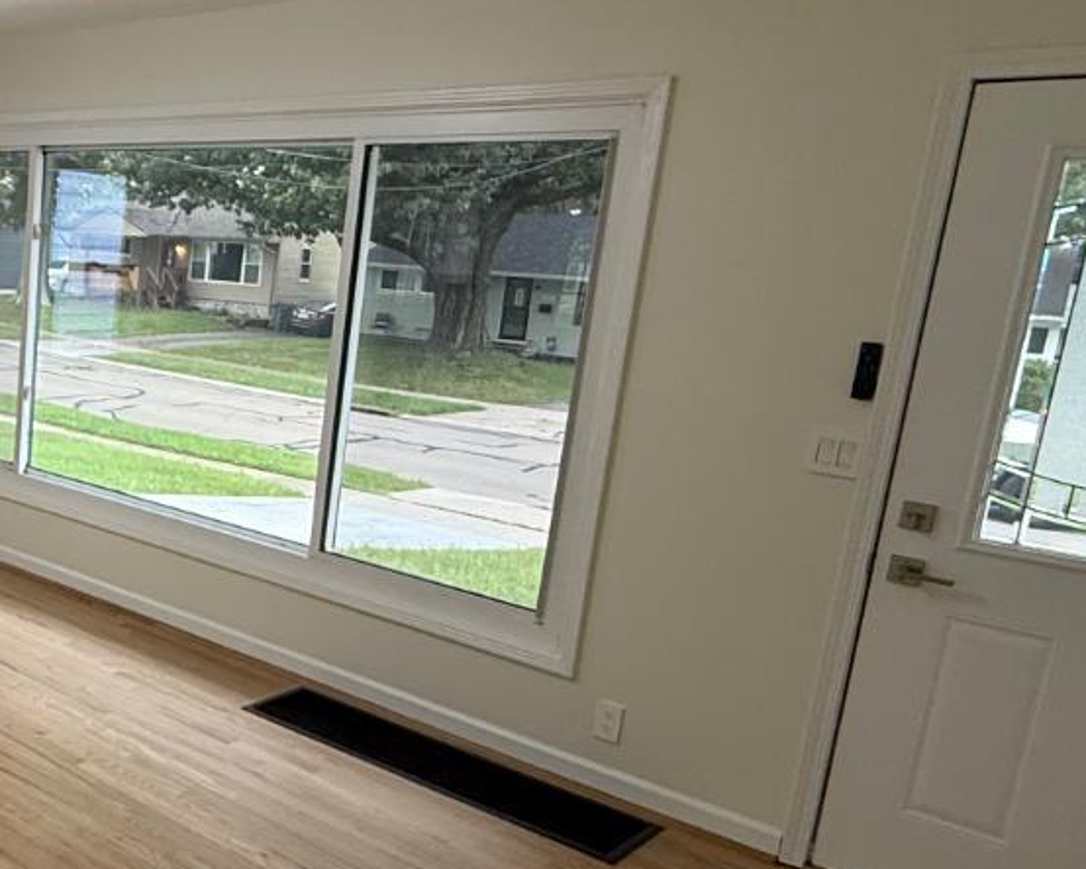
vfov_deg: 40.0
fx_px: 1189
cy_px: 495
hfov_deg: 43.3
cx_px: 43
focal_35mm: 37
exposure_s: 1/60
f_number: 2.2
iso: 250
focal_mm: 2.22
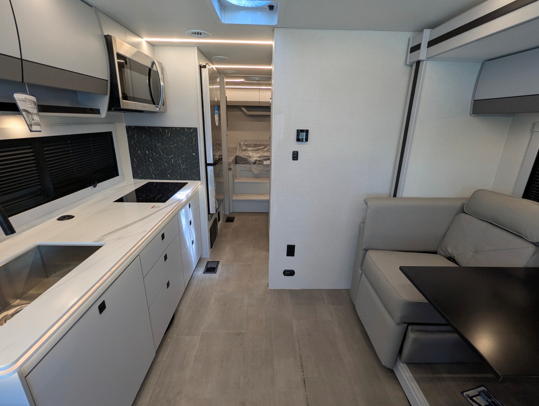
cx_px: 270
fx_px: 249
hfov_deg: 94.4
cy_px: 203
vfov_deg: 78.2
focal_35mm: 16
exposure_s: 1/41.3
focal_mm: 2.35
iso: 44
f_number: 2.2
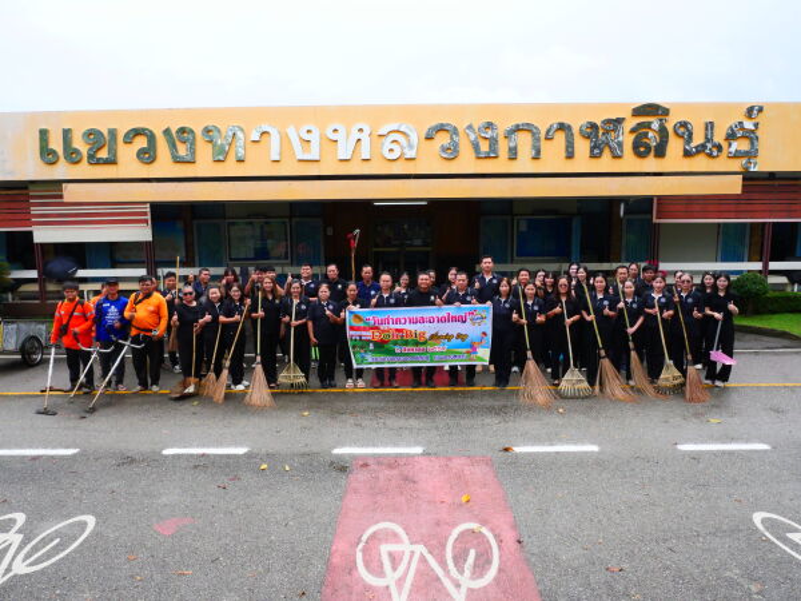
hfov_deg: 71.6
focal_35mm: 24
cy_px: 300
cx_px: 400
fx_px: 555
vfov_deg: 56.8
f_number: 10
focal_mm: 12
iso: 1600
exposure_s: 1/800
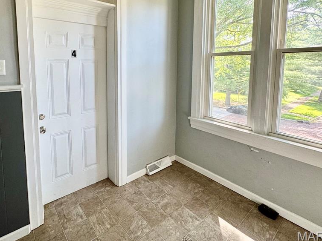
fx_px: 177
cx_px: 122
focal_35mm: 19
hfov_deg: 83.2
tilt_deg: -4.6
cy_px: 82
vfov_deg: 66.9
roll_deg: +0.2
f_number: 2.2
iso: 160
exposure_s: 1/120
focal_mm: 2.22
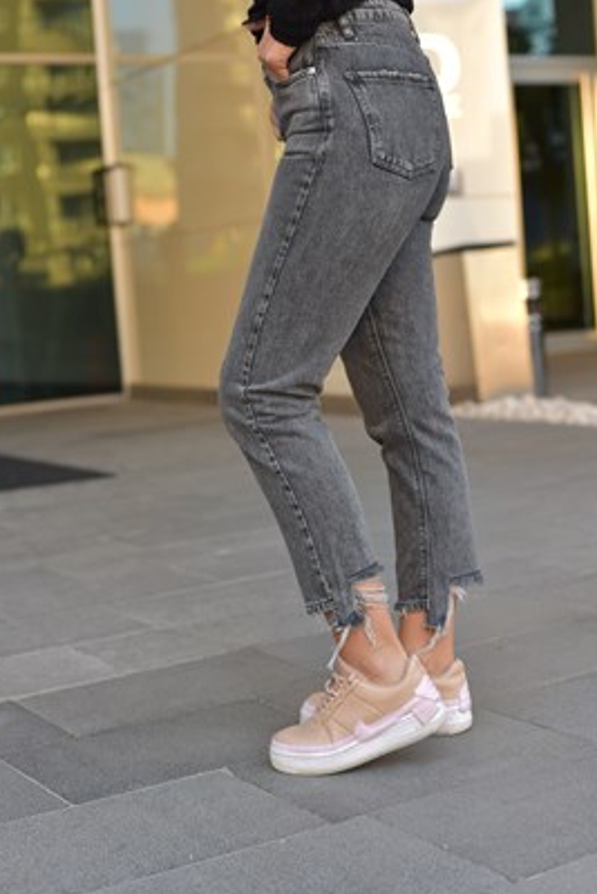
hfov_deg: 23.4
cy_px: 422
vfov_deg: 34.5
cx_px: 318
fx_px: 1441
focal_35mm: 58
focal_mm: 50
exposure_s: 1/400
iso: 640
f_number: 3.2
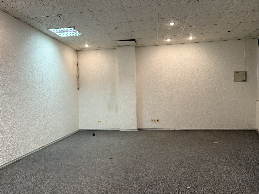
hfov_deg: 71.6
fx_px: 180
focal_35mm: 24
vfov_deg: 56.8
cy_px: 97
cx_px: 130
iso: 160
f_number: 1.78
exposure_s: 1/50
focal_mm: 6.76
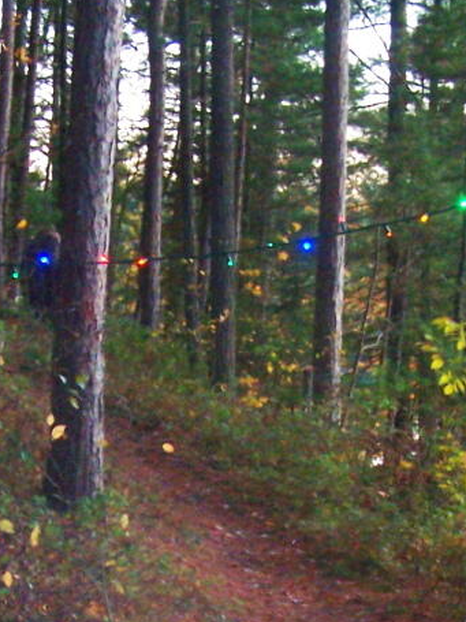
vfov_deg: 16.8
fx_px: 2047
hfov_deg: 13.0
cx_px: 184
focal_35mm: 114
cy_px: 651
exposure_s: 1/30
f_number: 2.8
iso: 400
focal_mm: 6.3
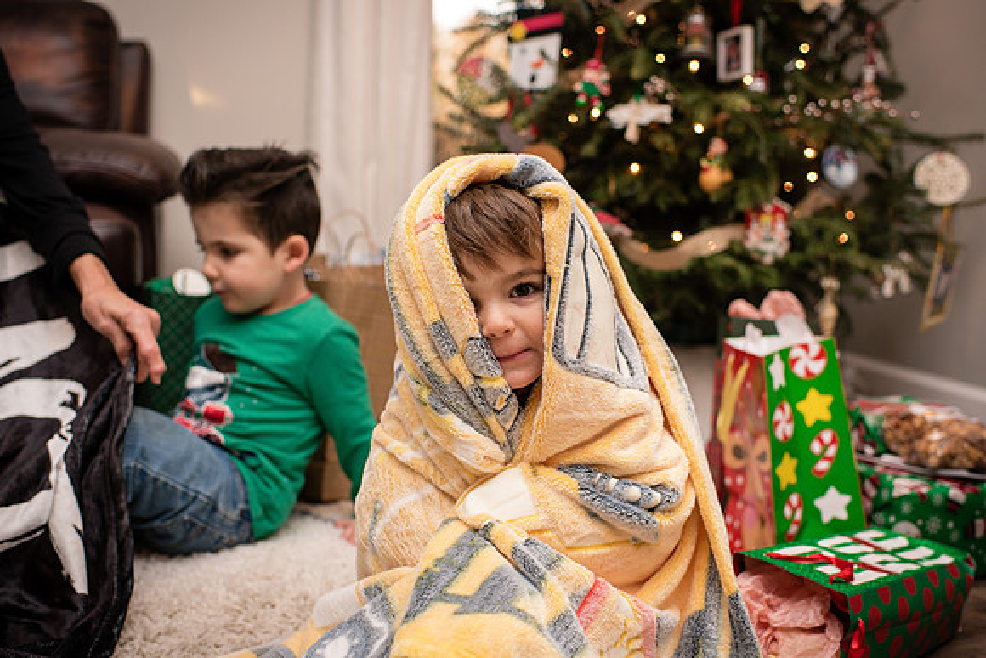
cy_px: 329
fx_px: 959
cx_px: 493
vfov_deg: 37.9
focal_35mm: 35
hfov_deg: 54.4
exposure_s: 1/200
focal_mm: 35
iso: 400
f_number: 2.8
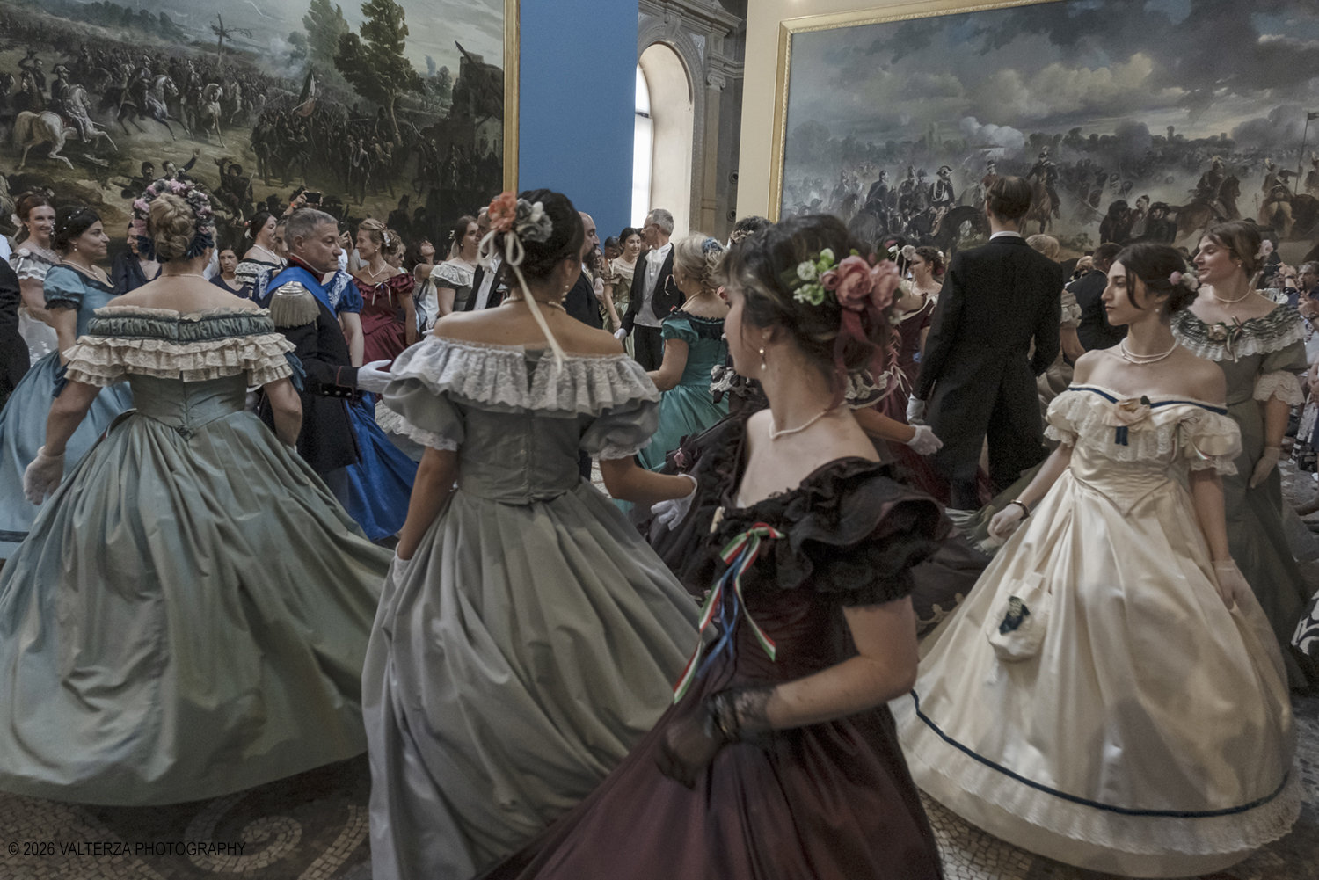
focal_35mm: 24
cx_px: 660
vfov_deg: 53.2
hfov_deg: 73.7
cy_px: 440
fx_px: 880
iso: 2500
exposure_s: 1/160
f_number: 4
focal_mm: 16
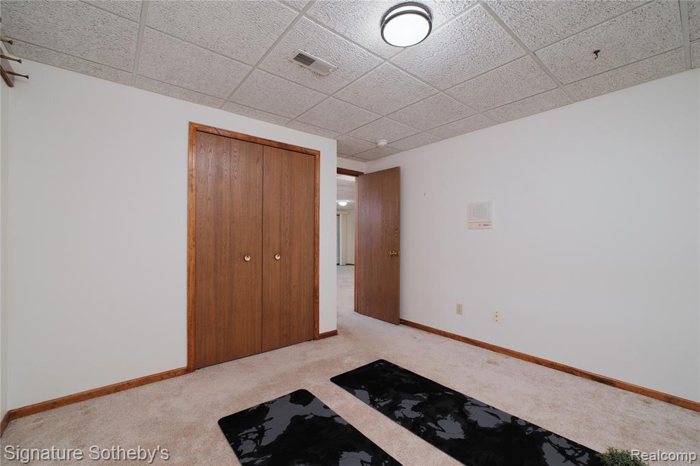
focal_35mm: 15
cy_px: 233
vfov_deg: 77.3
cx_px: 350
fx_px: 292
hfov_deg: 100.4
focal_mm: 10
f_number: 7.1
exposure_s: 1/60
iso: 640
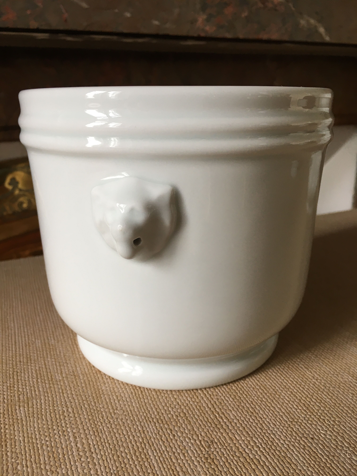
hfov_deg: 48.2
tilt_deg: -17.3
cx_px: 178
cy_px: 238
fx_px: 399
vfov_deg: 61.7
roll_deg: +0.8
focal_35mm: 29
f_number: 2.2
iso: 64
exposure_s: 1/33
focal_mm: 4.15
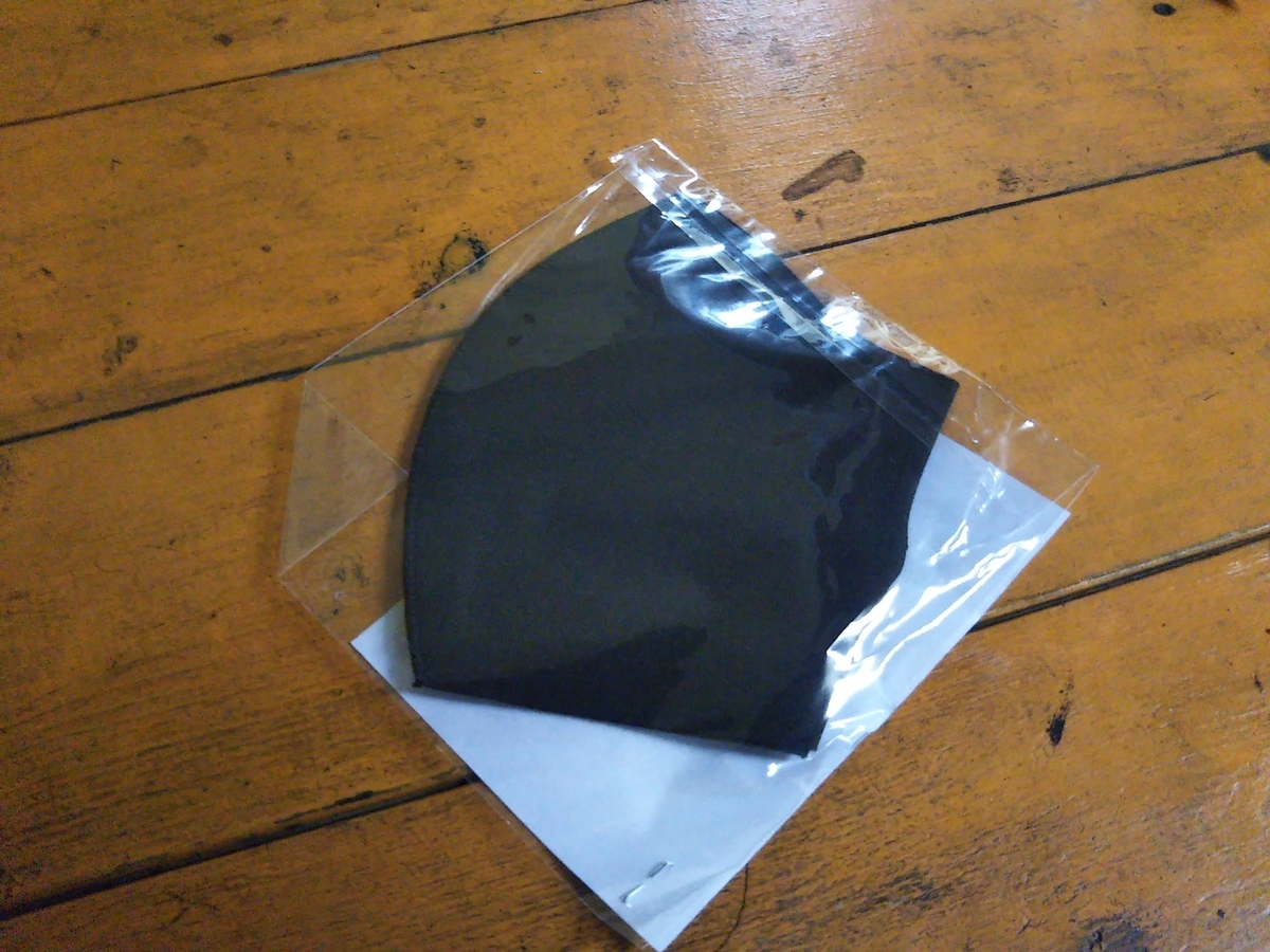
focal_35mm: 30
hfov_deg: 60.0
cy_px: 476
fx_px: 1101
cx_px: 635
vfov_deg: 46.8
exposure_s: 1/23
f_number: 2.2
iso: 488
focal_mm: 4
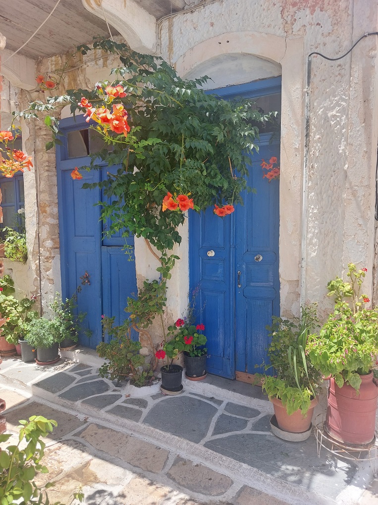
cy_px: 252
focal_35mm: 24
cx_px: 189
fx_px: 350
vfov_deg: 71.6
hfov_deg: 56.8
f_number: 1.8
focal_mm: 5.23
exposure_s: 1/274
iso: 25
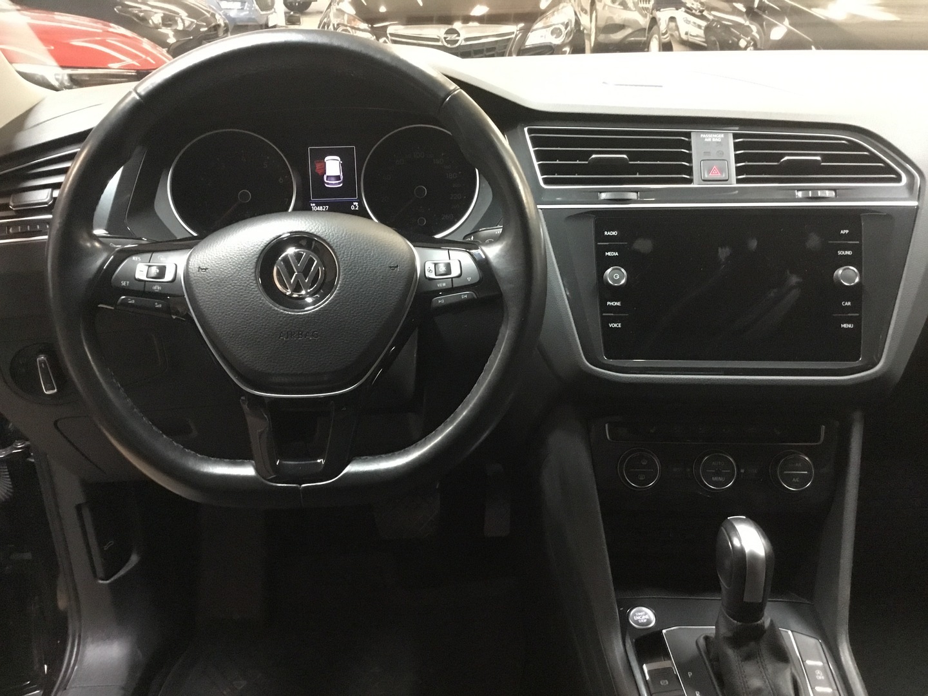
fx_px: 831
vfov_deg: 45.4
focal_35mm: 31
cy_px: 348
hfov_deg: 58.4
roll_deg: +1.6
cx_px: 464
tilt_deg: -25.9
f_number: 2.4
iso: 400
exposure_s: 1/17
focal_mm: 3.3
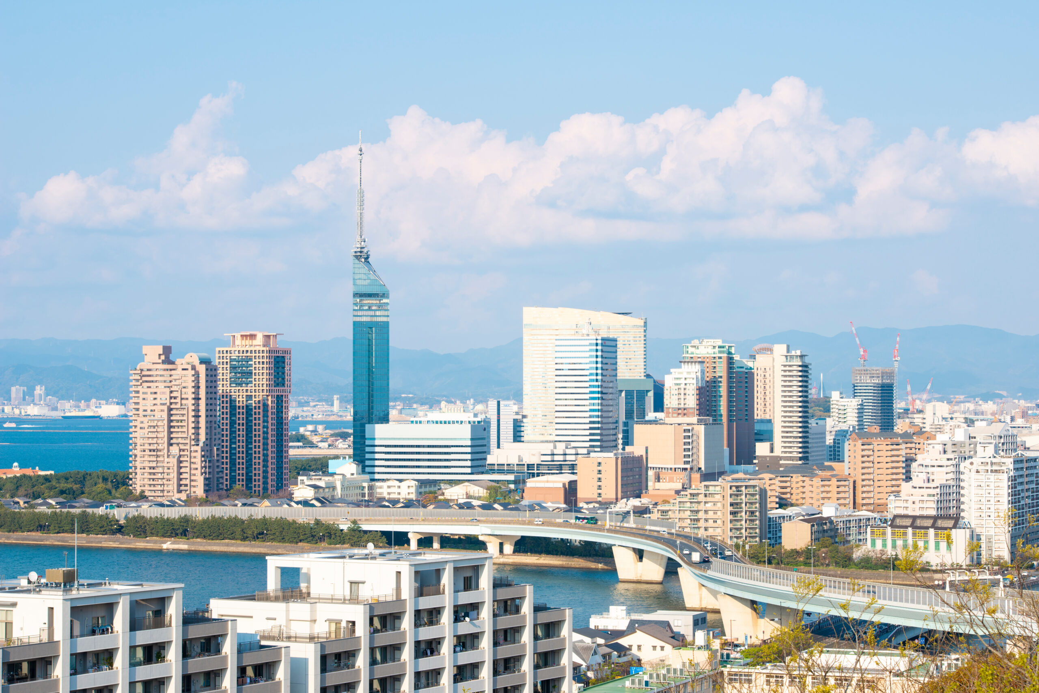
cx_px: 520
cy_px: 346
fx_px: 2743
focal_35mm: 95
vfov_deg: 14.4
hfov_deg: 21.5
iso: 100
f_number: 11
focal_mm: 95
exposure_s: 1/125
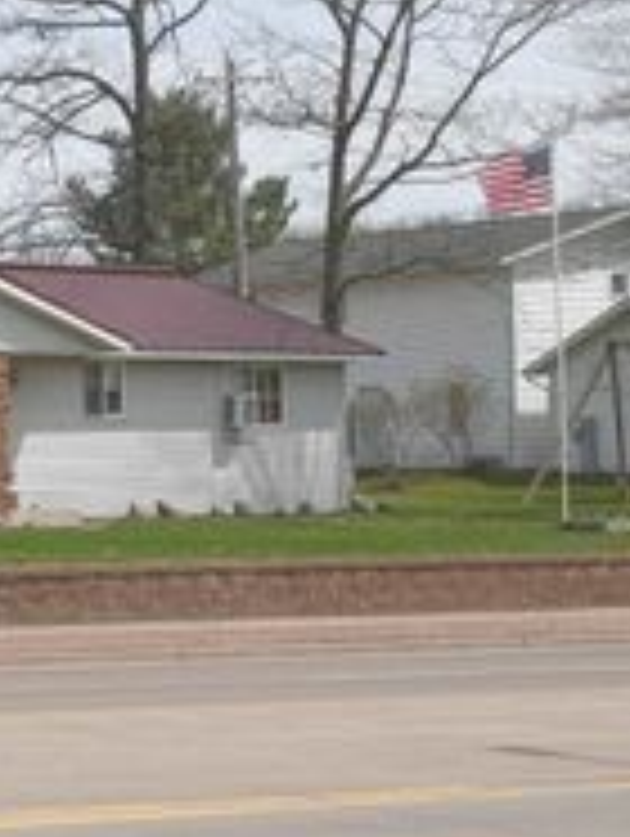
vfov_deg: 15.3
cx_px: -441
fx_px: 3123
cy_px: 385
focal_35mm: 129
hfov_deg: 10.9
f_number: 4
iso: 100
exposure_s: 1/1000
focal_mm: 18.21
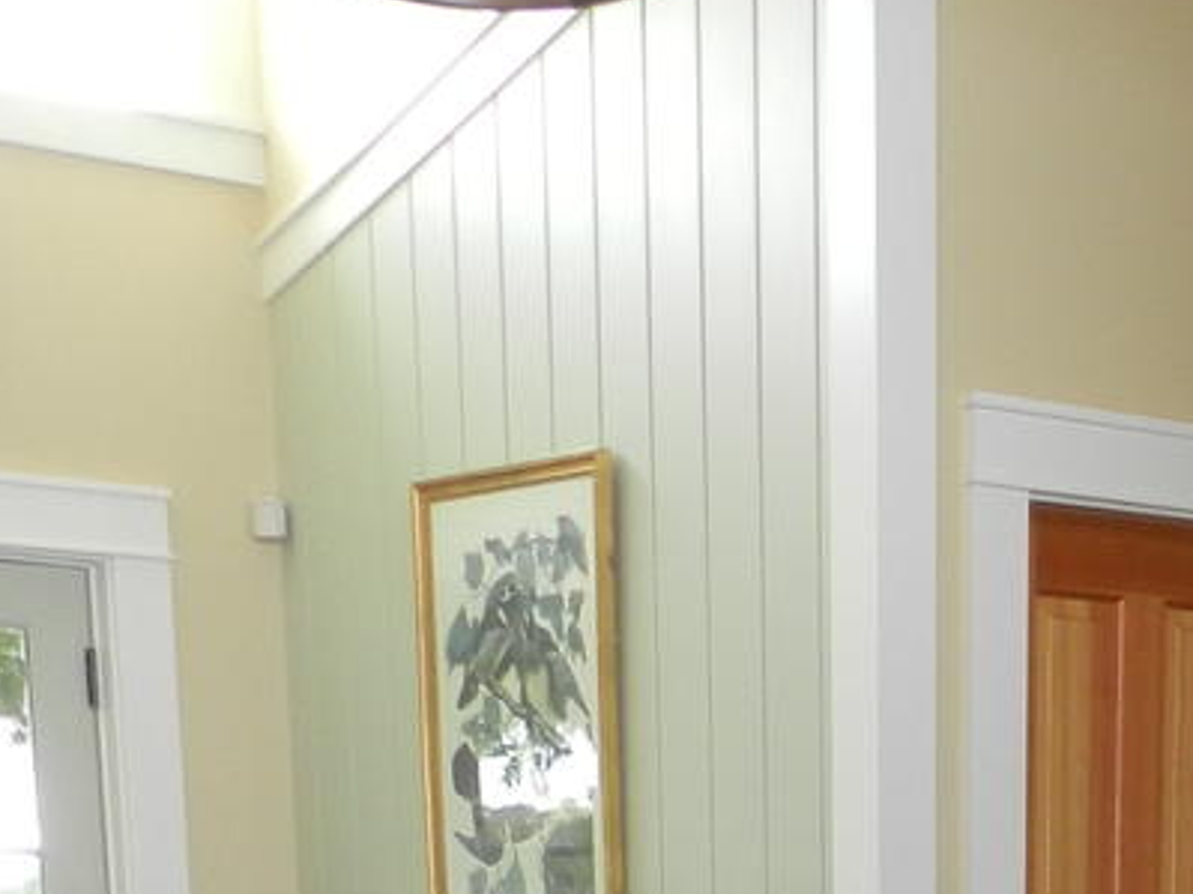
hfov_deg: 23.2
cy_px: 1597
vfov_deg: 15.4
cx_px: 981
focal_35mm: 83
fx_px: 2860
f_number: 3.4
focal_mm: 4
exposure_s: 1/30
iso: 160
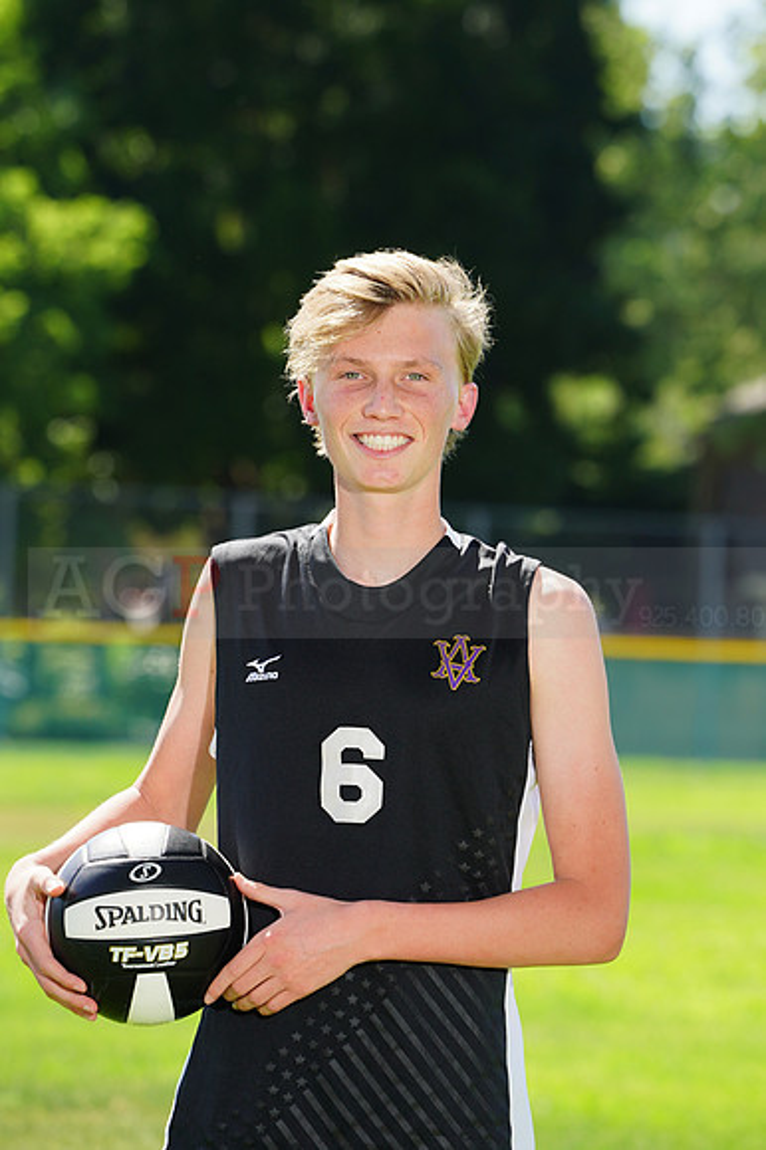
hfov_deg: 4.8
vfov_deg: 7.2
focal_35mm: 285
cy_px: 575
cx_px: 383
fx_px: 9106
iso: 200
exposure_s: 1/200
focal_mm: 285
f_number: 10
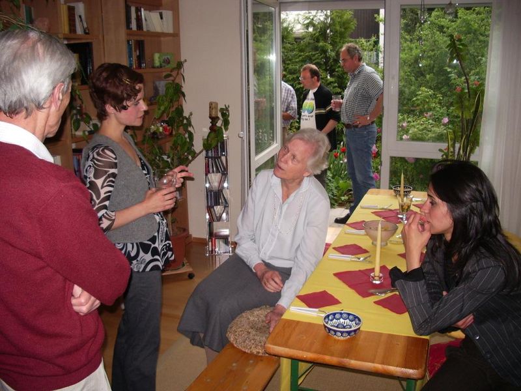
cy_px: 196
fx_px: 527
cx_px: 260
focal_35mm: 35
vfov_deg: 40.7
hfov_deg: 52.6
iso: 100
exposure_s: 1/40
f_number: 2.6
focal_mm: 5.8
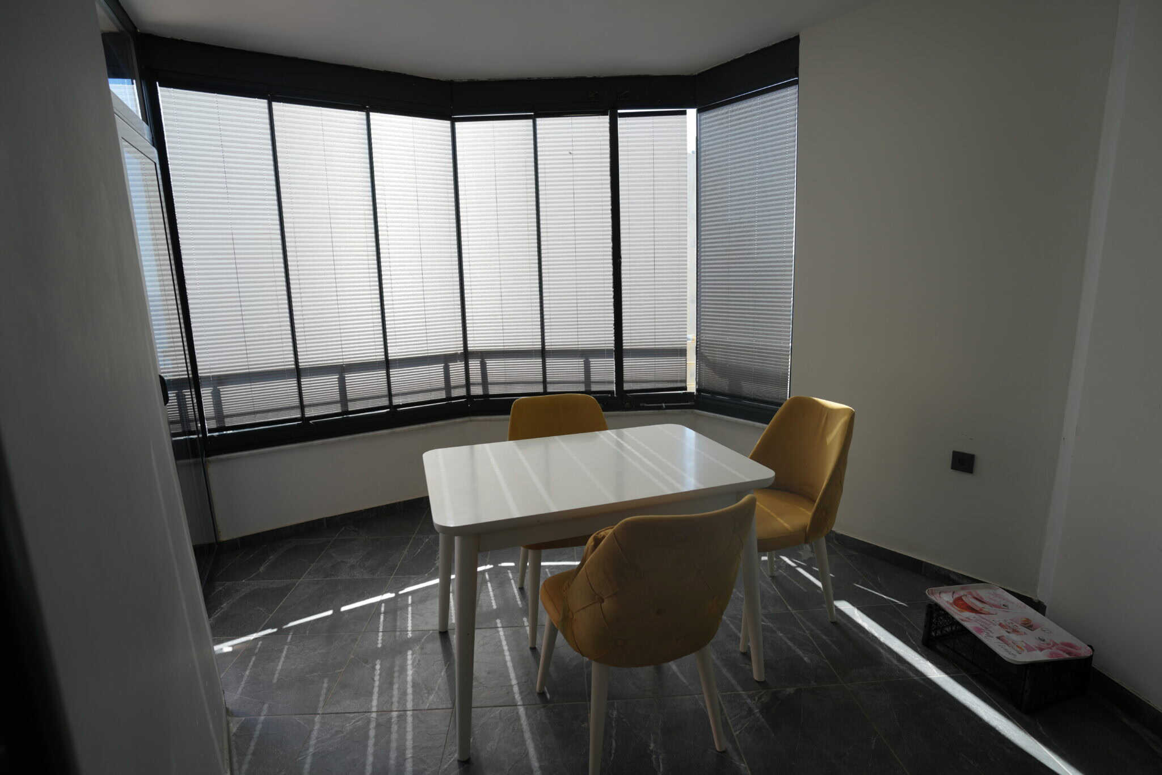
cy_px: 388
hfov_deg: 93.3
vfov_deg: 70.4
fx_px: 549
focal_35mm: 17
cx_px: 581
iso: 100
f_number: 4.5
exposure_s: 1/80
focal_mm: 17
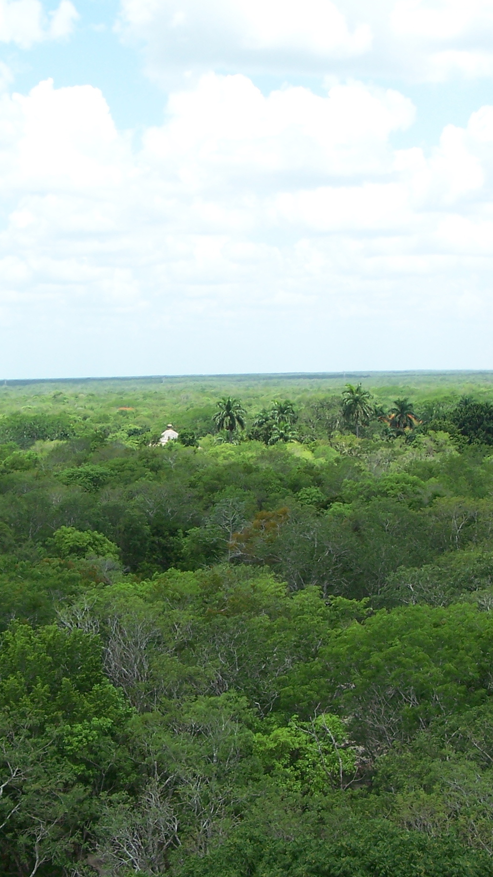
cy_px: 439
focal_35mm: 59
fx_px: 1371
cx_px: 187
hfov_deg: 20.3
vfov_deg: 35.4
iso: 80
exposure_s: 1/640
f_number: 2.8
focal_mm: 6.7
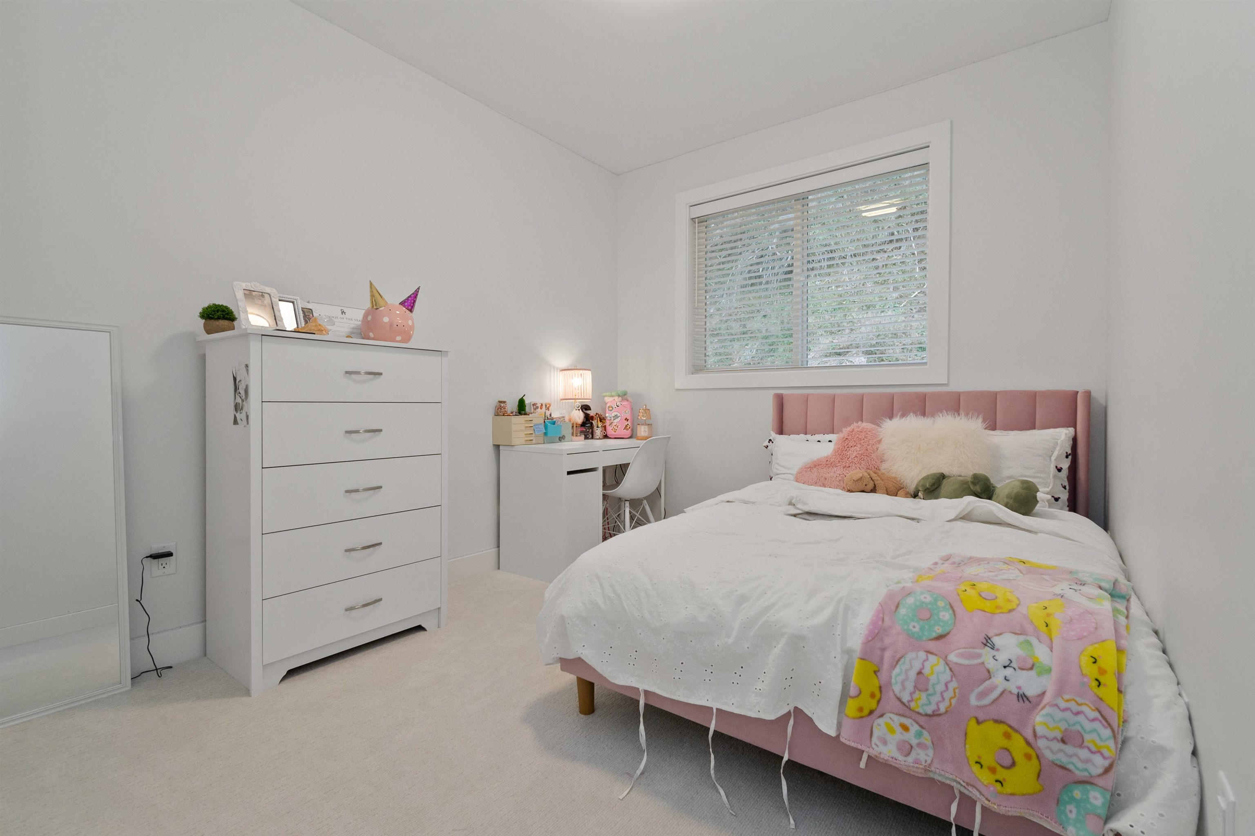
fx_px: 523
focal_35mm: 15
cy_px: 418
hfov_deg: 100.4
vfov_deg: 77.3
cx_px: 628
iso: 250
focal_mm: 10
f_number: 6.3
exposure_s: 1/30
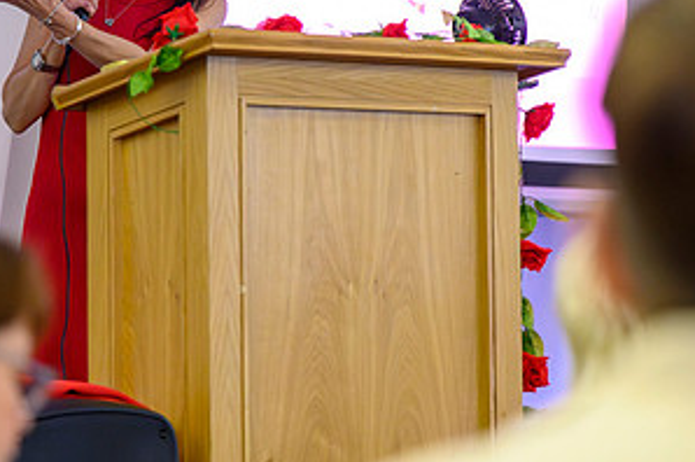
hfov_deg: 11.5
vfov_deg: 7.6
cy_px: 96
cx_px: 366
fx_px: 3452
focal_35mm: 179
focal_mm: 90
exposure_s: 1/200
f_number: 2.8
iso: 10000
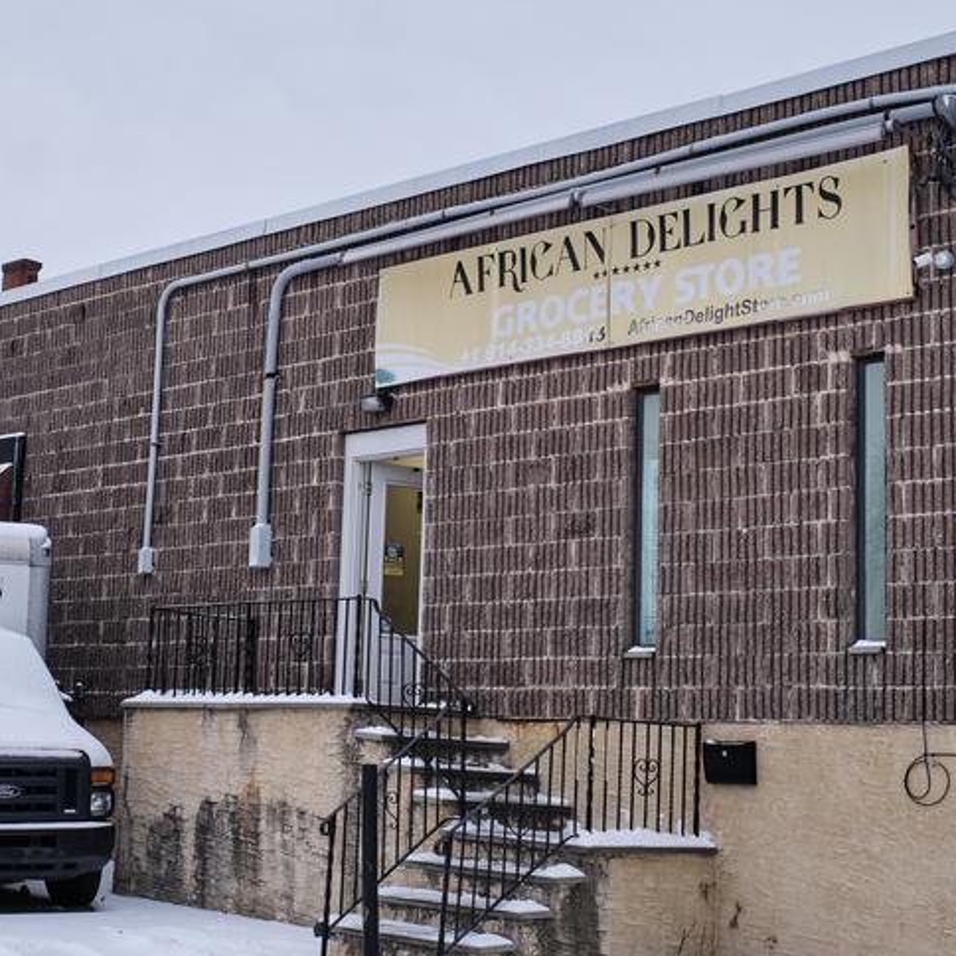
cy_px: 414
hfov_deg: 27.0
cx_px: 249
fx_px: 1968
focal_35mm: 63
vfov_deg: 27.3
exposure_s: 1/160
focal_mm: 23
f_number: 7.1
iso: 400
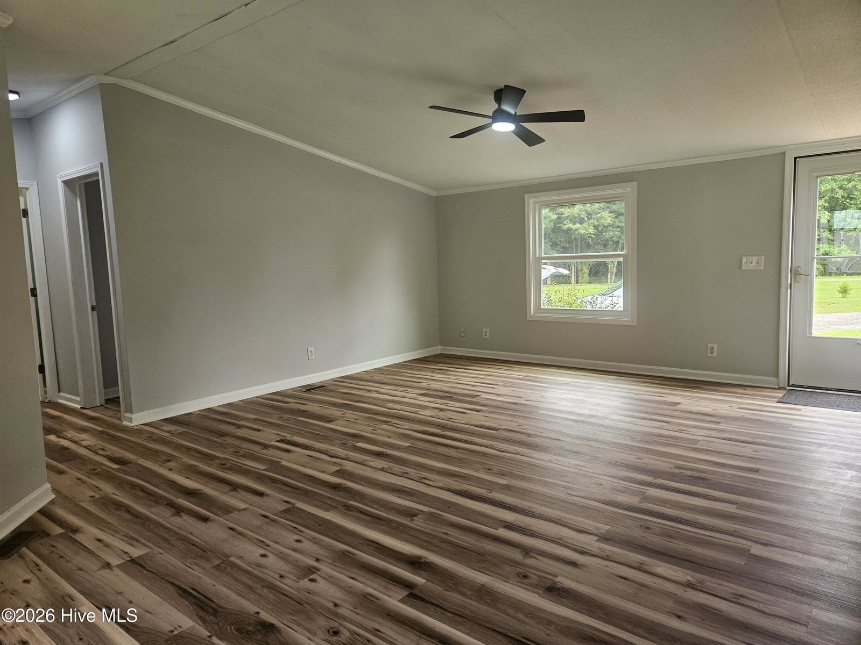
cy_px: 322
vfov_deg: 58.9
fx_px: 572
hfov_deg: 73.9
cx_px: 430
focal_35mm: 23
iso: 200
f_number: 1.8
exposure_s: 1/207
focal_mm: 5.4
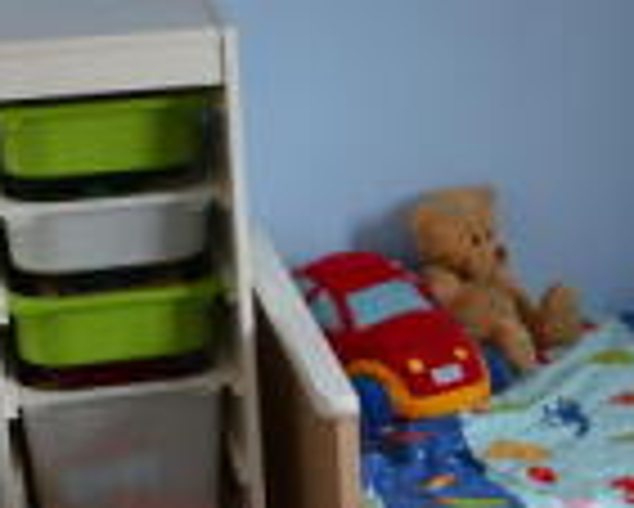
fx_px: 2216
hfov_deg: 15.9
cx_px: 668
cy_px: 299
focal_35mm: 118
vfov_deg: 13.1
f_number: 3.5
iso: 400
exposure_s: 1/60
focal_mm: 18
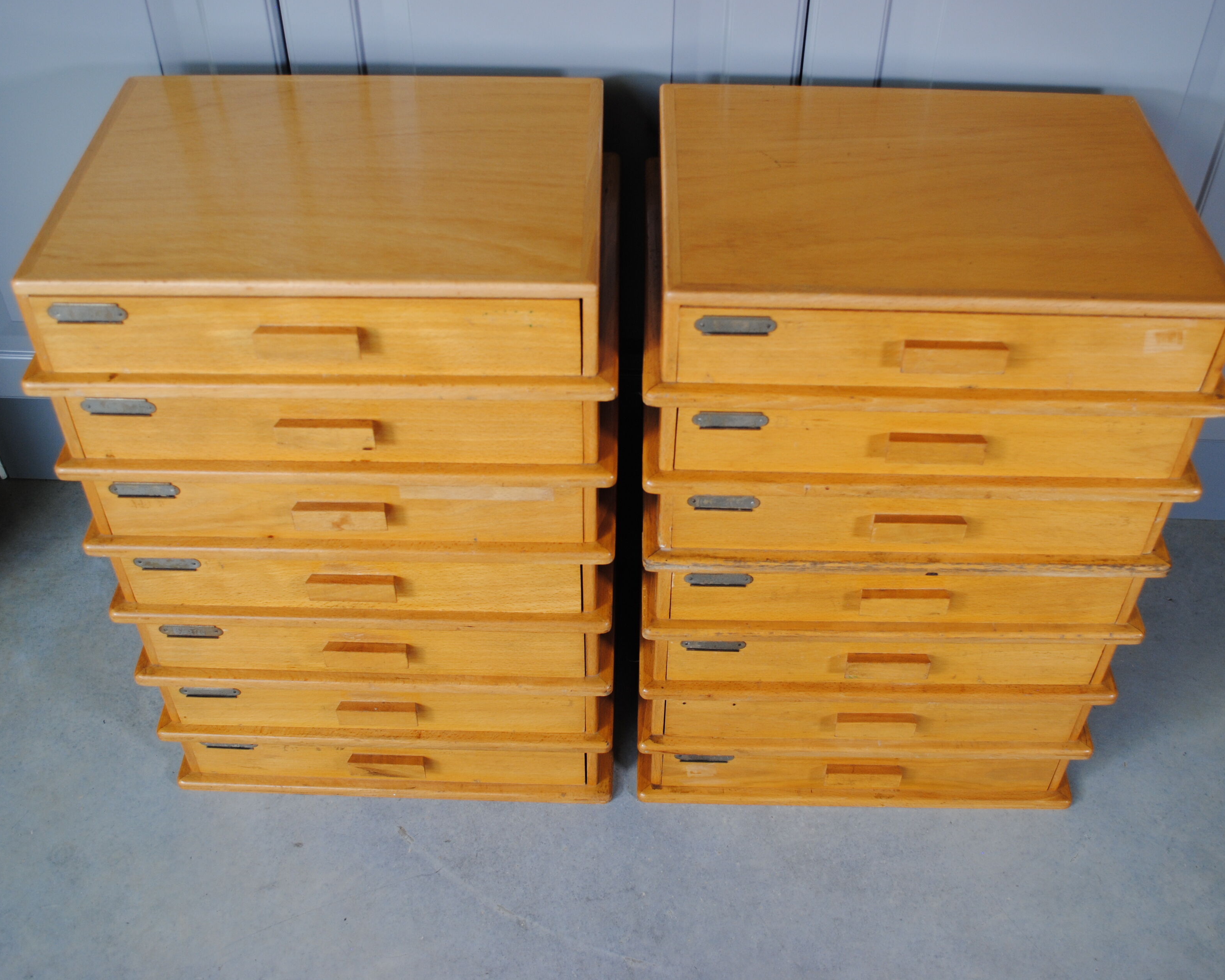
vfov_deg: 39.2
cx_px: 628
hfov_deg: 47.9
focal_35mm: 38
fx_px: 1378
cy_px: 484
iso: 200
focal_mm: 22
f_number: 4.5
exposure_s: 1/80
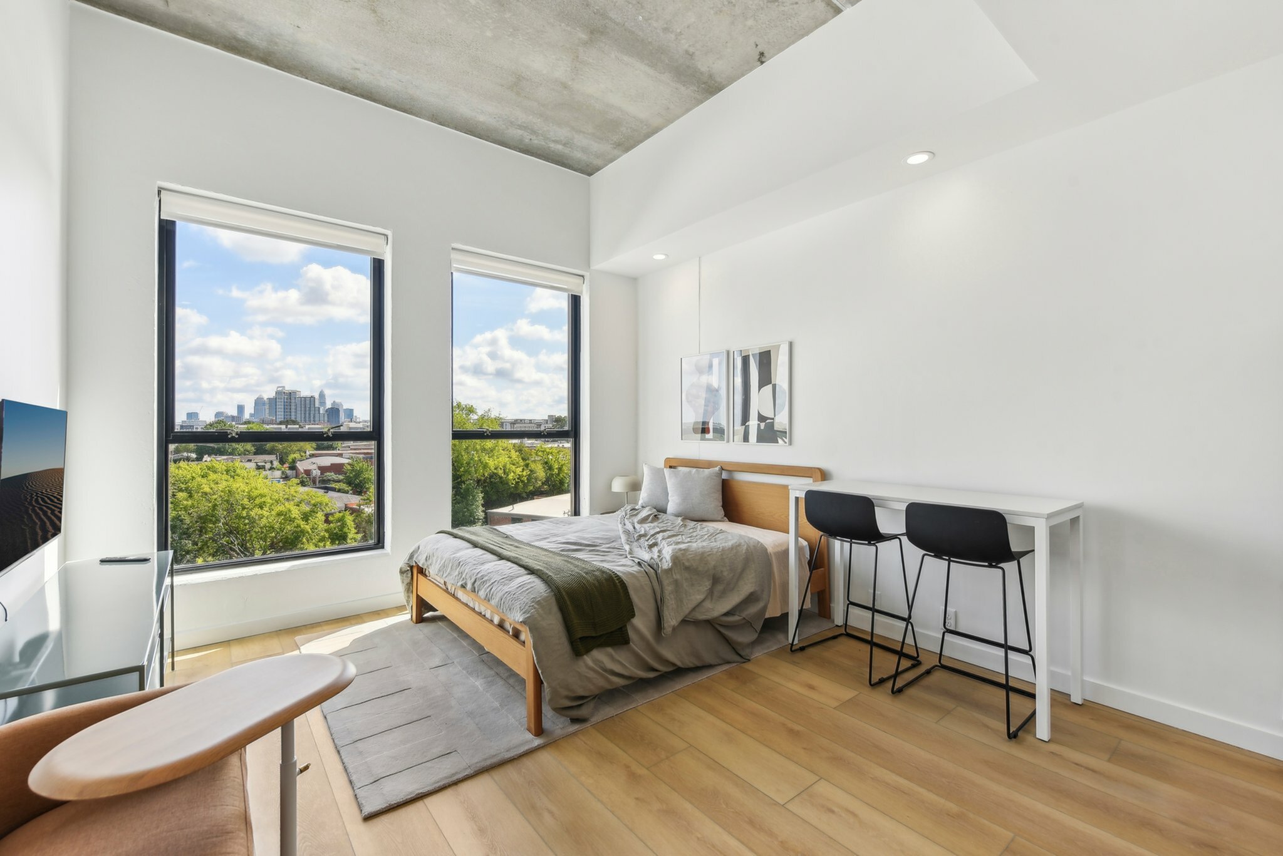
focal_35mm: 15
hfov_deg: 100.4
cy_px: 428
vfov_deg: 77.4
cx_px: 642
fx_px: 535
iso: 200
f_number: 8
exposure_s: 1/125
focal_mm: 15
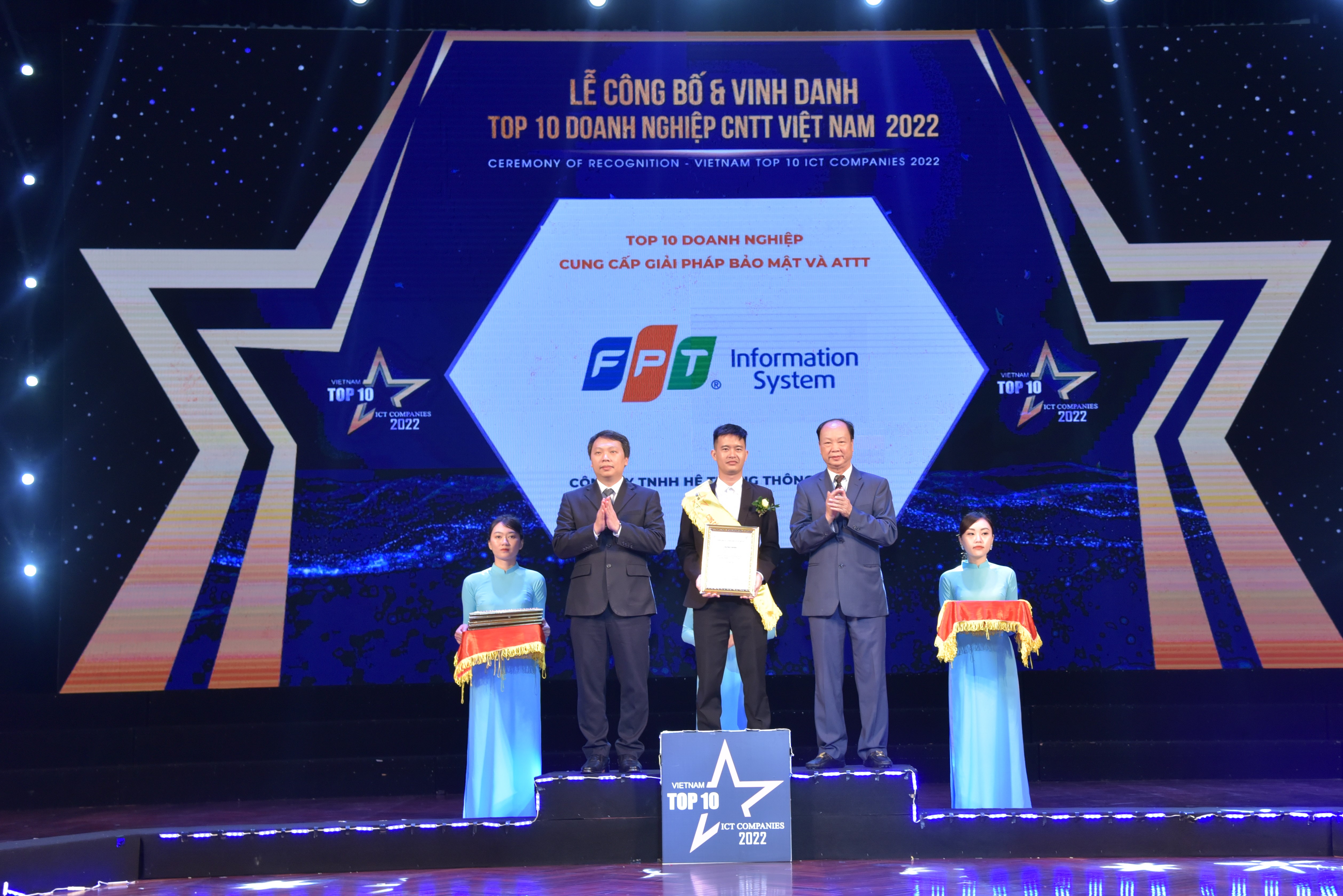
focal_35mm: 48
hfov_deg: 41.1
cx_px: 672
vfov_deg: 28.1
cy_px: 448
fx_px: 1791
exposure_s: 1/200
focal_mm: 48
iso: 1600
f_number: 5
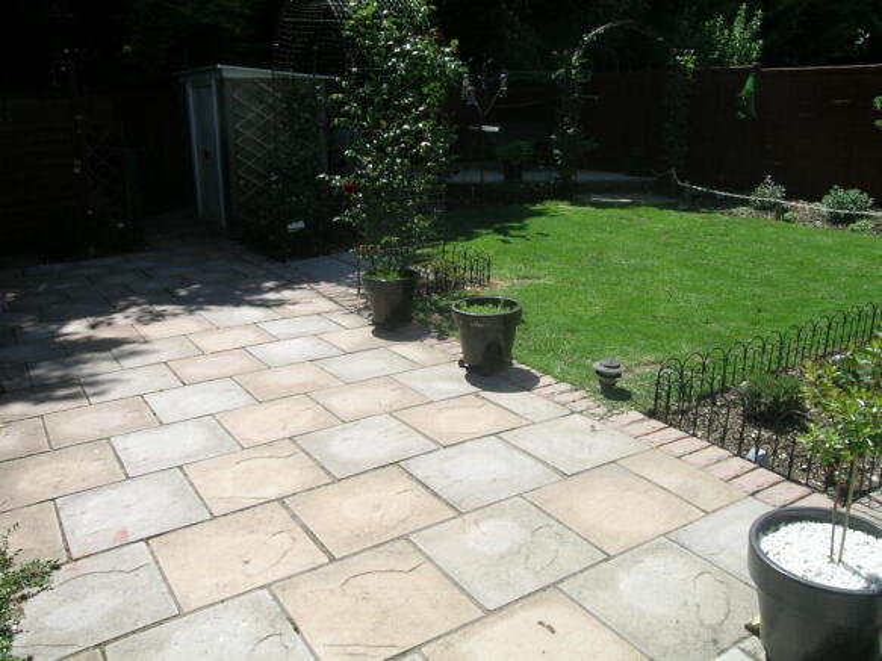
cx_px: 441
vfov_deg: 49.7
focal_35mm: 28
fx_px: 713
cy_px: 330
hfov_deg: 63.5
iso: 50
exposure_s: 1/227
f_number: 6.3
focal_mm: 5.8
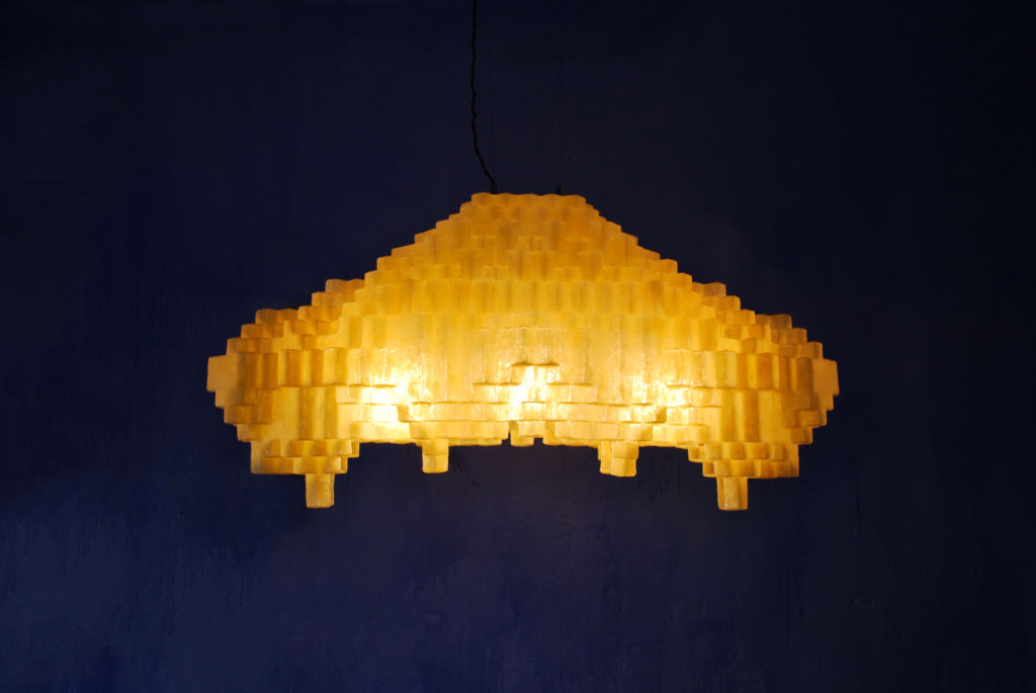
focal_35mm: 36
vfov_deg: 37.0
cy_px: 346
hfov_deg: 53.1
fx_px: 1037
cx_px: 518
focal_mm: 24
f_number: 4.2
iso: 200
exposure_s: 1/60
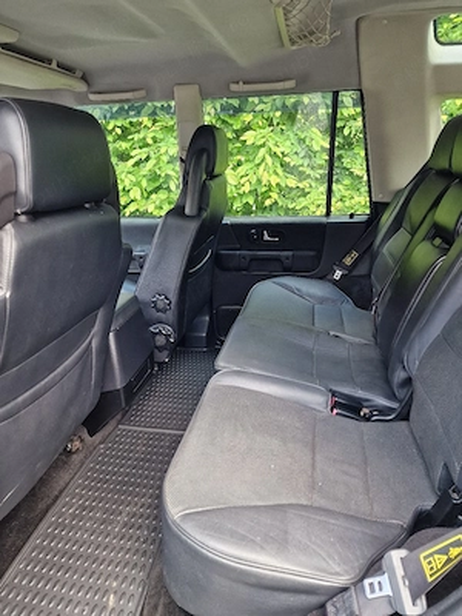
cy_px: 308
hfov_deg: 58.9
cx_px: 231
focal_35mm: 23
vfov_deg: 73.9
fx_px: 409
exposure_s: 1/100
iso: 160
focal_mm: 6.4
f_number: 1.8
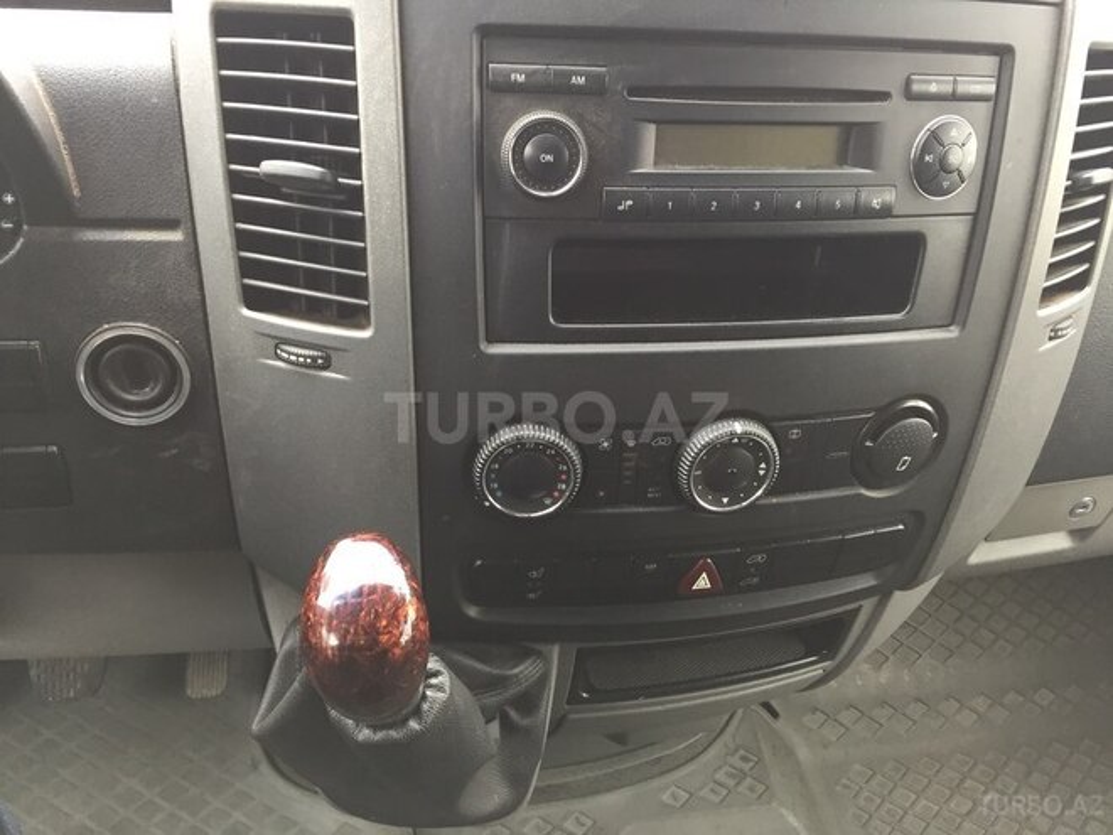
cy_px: 418
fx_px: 932
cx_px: 556
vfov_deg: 48.2
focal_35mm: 29
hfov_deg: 61.7
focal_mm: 4.15
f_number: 2.2
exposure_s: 1/33
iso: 100
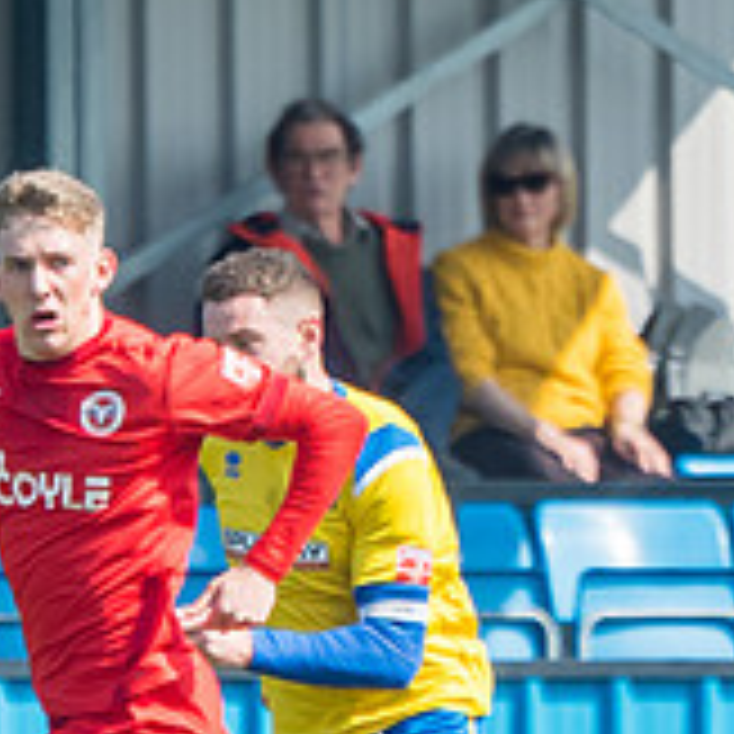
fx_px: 42390
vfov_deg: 1.0
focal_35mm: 1767
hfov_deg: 1.0
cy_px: 716
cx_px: 120
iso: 400
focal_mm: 280
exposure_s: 1/3200
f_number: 4
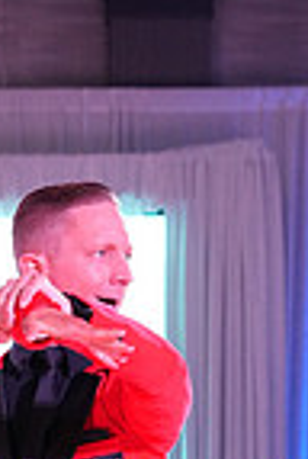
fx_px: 3308
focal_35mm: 259
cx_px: -143
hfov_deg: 5.3
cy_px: 719
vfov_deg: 7.8
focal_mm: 64
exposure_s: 1/250
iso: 2500
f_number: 5
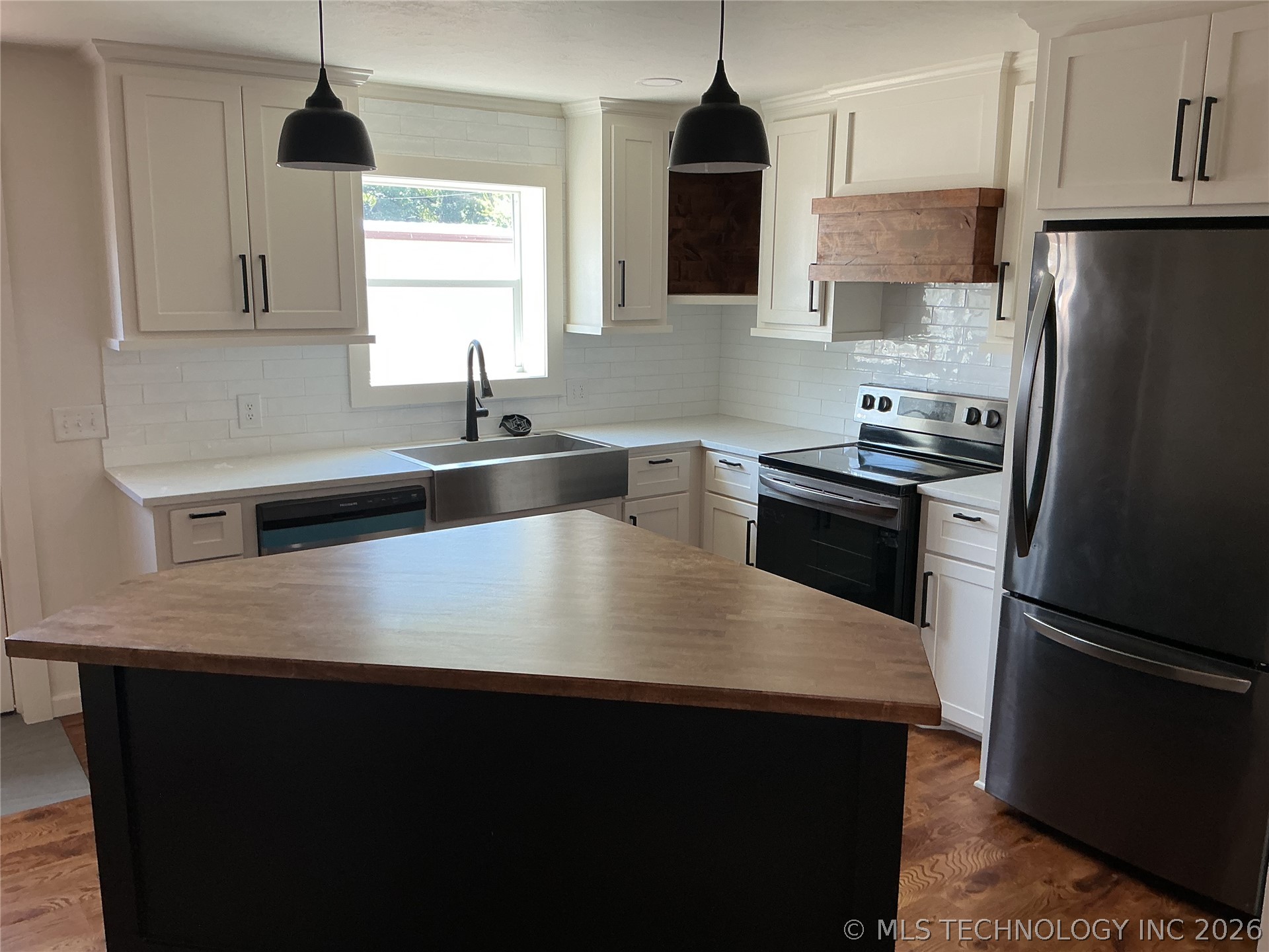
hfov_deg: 61.7
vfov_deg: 48.2
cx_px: 634
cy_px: 476
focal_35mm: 29
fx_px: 1063
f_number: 1.8
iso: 40
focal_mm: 3
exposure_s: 1/60
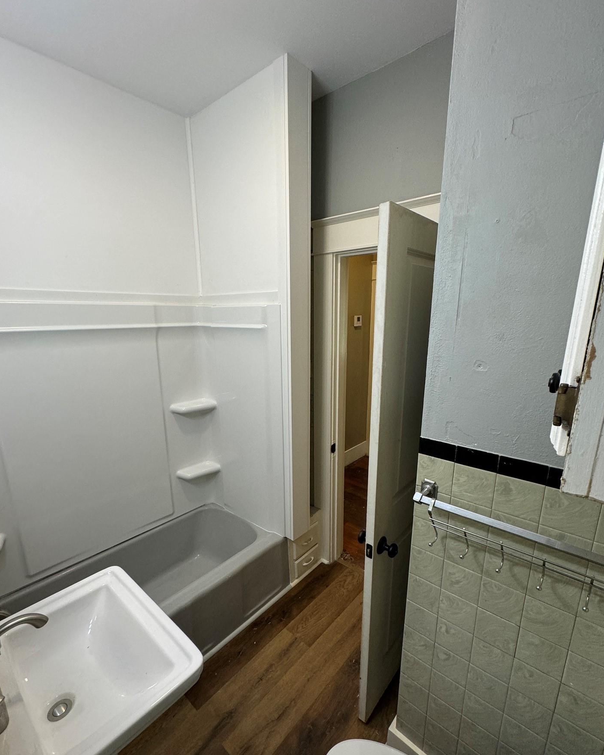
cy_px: 403
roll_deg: +1.1
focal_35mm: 16
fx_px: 358
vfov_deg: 93.0
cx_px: 295
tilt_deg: -13.1
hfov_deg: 80.4
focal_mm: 2.22
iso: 160
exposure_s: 1/60
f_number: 2.2
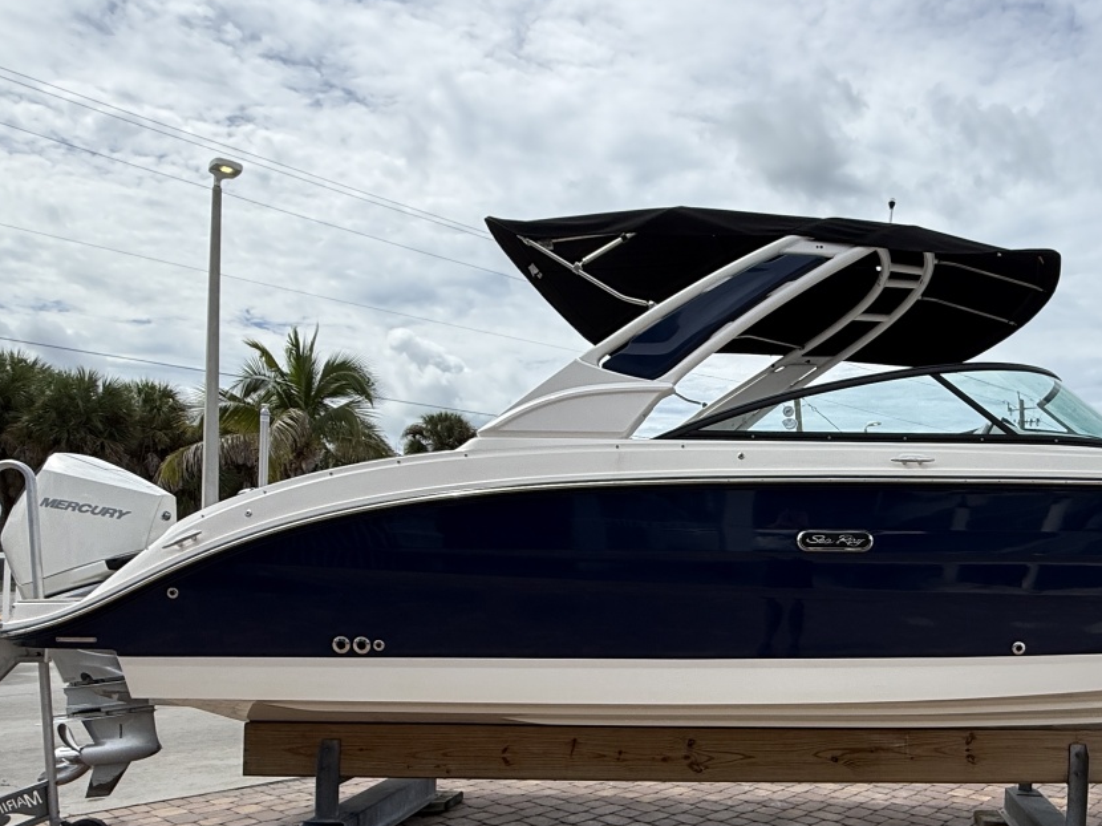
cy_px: 559
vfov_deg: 50.3
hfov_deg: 61.9
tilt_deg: +1.7
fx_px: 859
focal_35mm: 27
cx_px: 817
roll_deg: -3.2
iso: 50
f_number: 2.2
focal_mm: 2.22
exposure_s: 1/2841
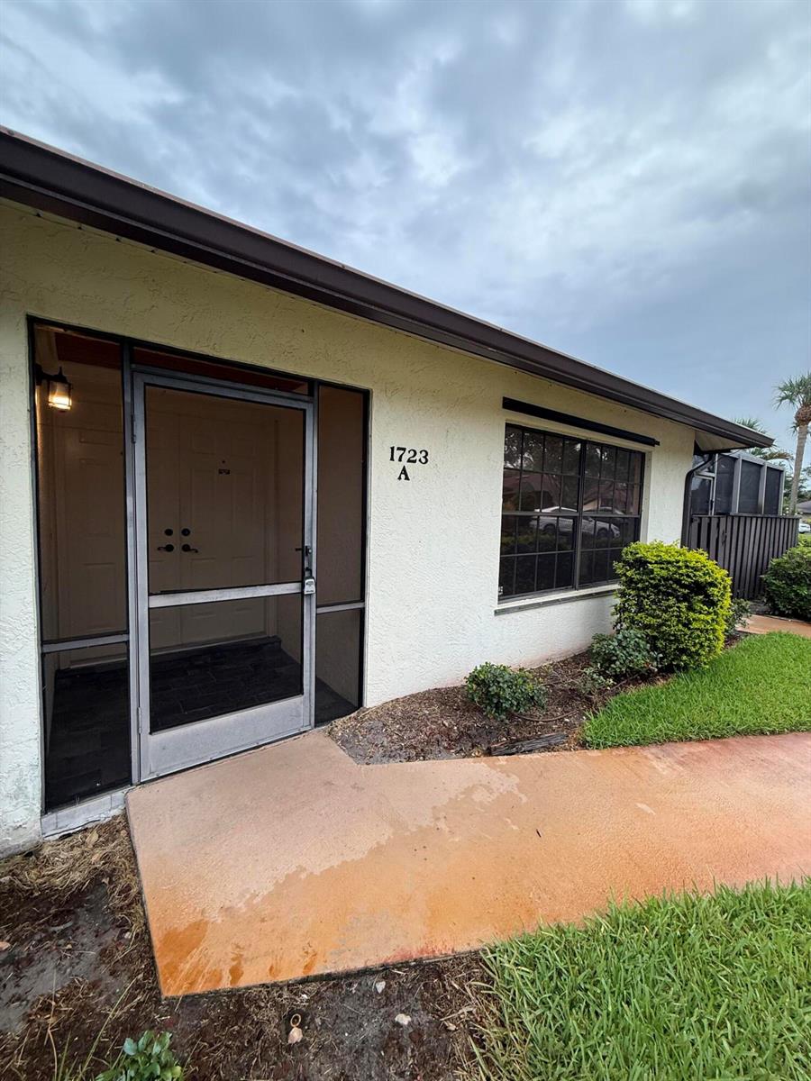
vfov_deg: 102.1
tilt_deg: -3.2
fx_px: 437
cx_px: 406
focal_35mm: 14
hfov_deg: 85.7
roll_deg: -1.5
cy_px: 540
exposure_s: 1/120
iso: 80
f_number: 2.2
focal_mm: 2.22
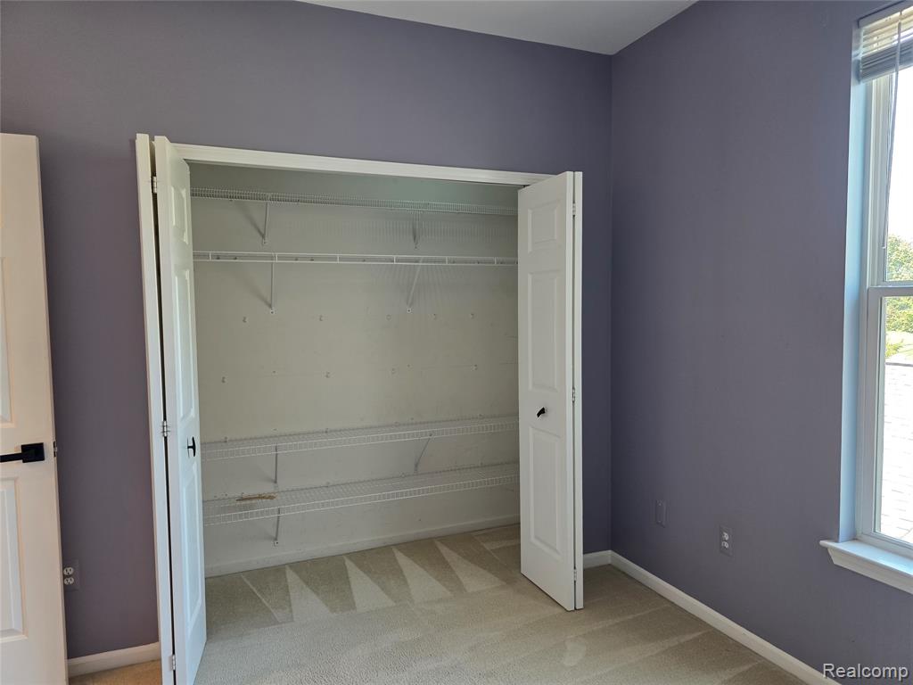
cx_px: 456
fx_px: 607
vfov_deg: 58.9
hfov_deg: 73.9
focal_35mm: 23
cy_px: 342
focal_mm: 6.3
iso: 200
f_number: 1.7
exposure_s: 1/120
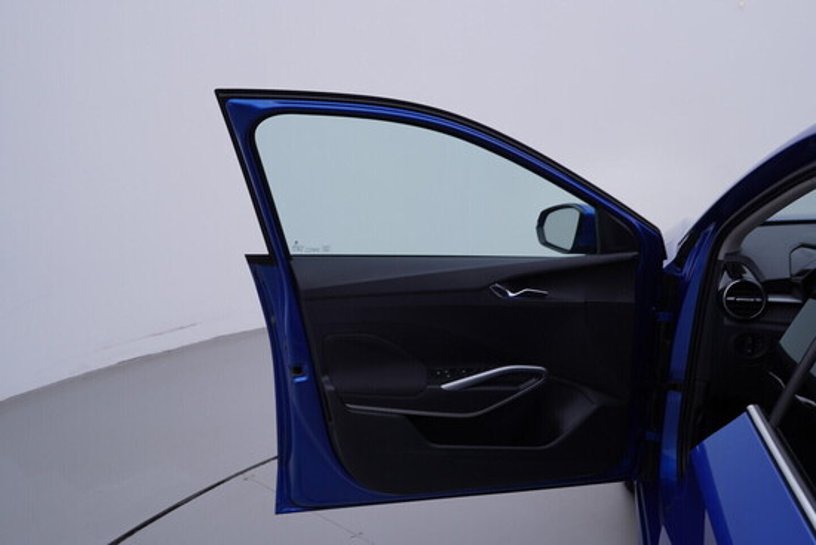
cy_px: 272
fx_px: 816
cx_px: 408
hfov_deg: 53.1
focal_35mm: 36
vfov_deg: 36.9
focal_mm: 24
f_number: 4.5
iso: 125
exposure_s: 1/100
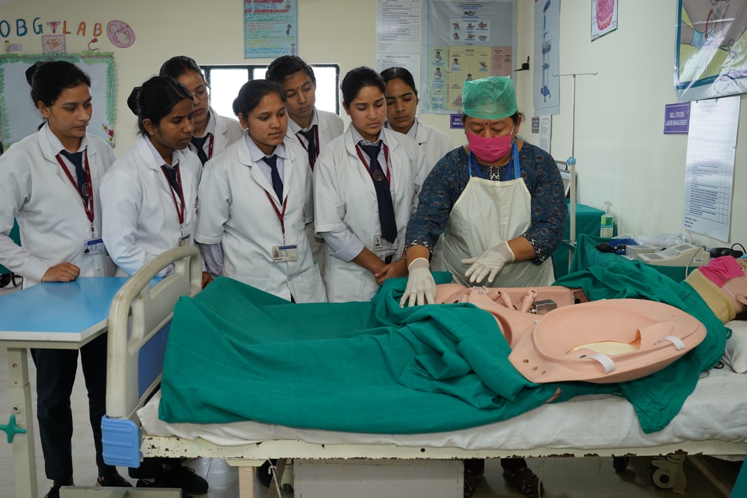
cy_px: 246
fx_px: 747
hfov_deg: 53.1
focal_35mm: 36
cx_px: 371
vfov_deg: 36.9
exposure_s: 1/125
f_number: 5
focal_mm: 35
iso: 1250
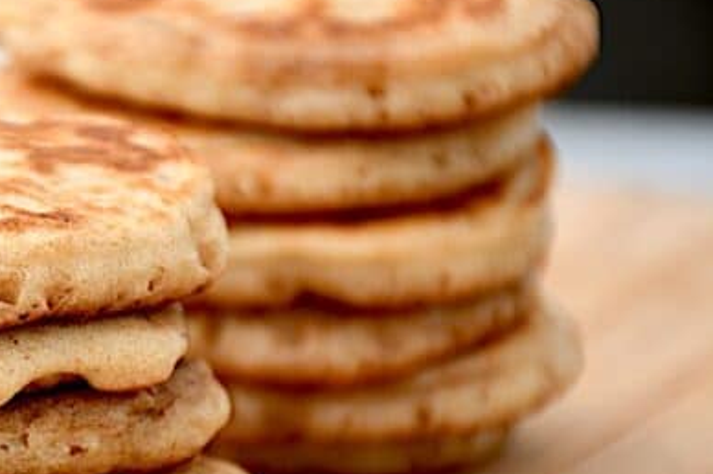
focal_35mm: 340
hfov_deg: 6.1
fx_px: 6728
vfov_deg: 4.0
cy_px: 296
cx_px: 74
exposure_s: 1/60
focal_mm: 122
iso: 450
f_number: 5.6
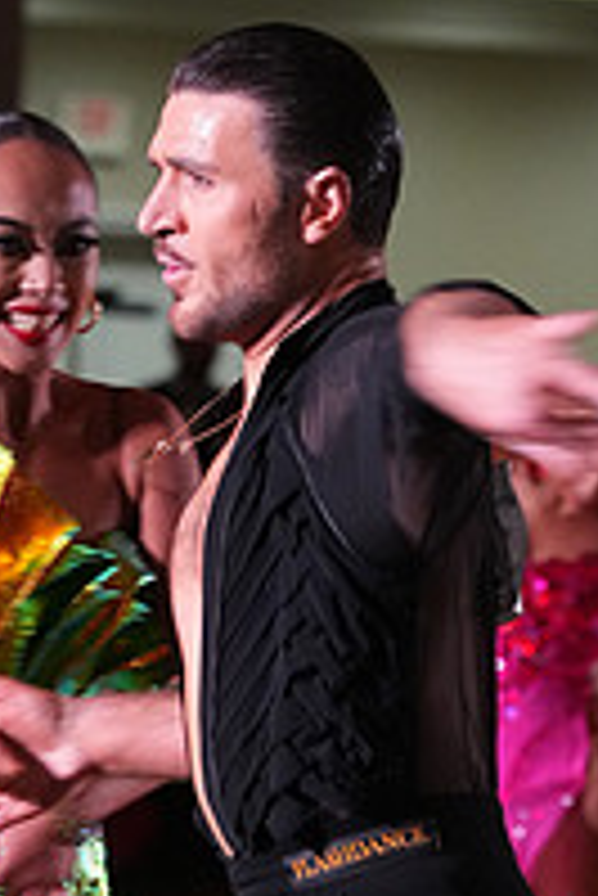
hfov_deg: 3.2
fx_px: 10720
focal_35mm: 431
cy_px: 1081
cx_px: 339
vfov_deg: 4.8
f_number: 5.6
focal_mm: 148
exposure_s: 1/200
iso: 4000
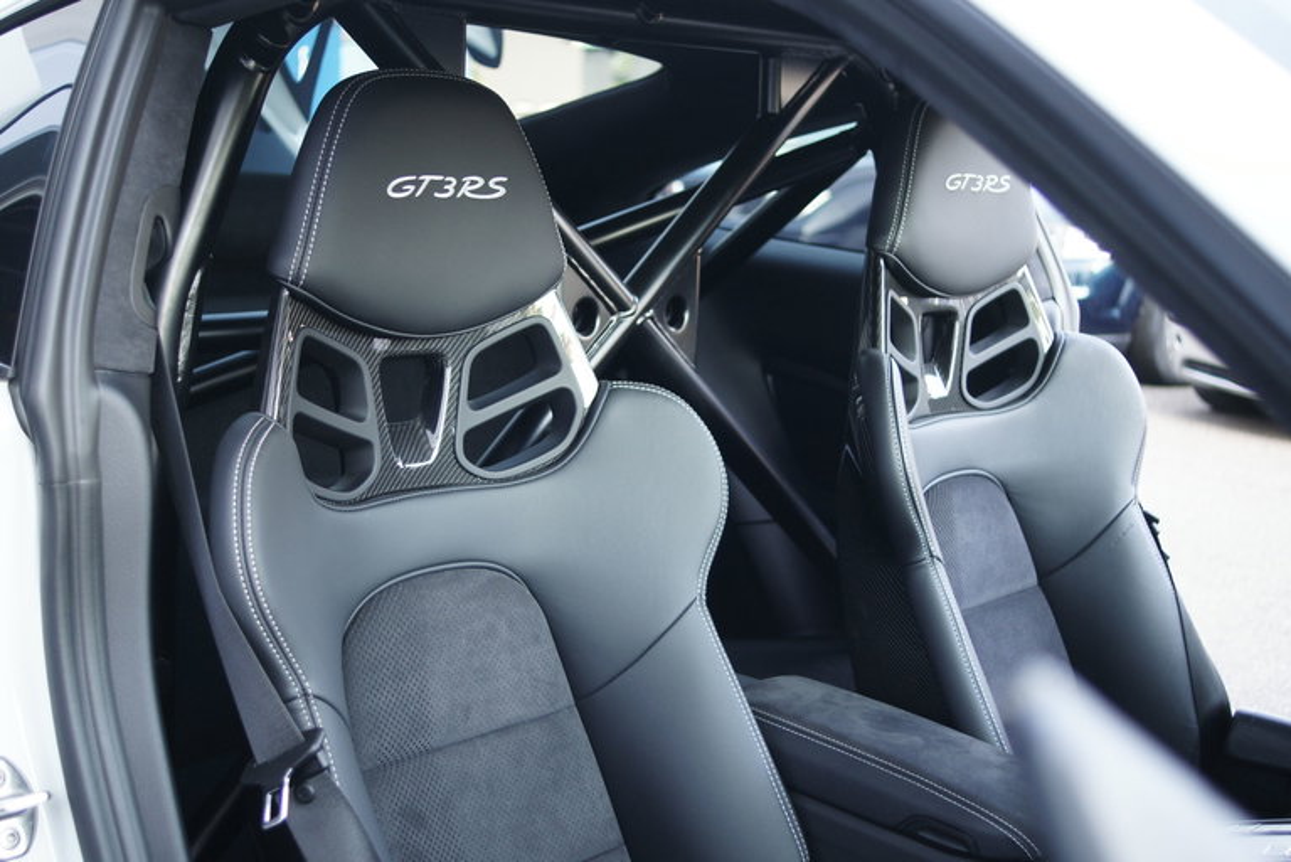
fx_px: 1614
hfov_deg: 43.6
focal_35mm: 45
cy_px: 431
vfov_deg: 29.9
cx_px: 646
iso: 200
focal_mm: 30
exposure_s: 1/60
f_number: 2.8
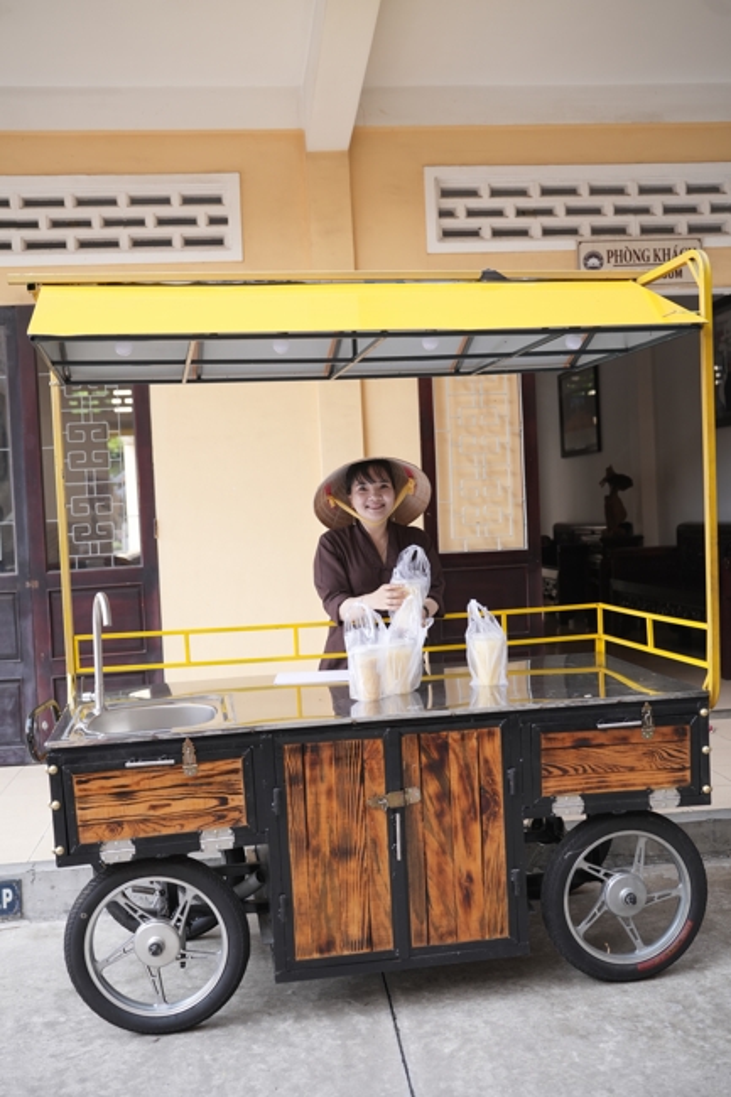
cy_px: 548
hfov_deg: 36.9
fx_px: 1097
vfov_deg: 53.1
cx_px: 366
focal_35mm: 36
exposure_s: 1/400
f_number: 2.8
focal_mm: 36
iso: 500
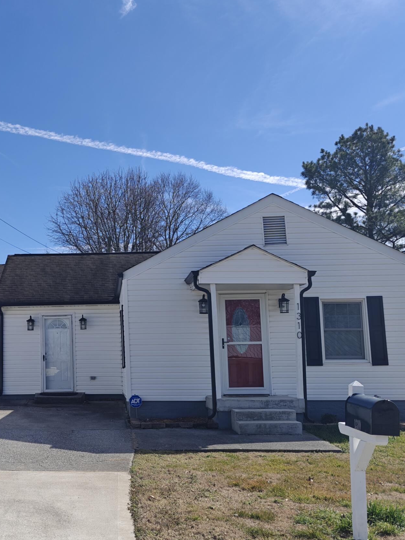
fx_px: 671
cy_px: 281
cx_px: 56
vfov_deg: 43.8
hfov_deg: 32.3
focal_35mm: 43
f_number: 1.7
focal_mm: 6.06
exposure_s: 1/1612
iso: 64
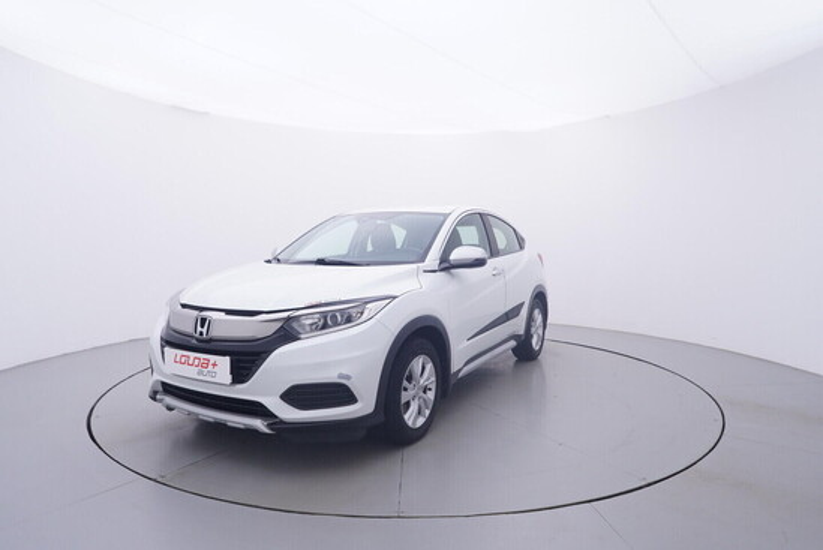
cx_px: 412
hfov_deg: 77.3
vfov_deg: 56.2
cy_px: 275
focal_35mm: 22
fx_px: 515
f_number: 5
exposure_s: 1/80
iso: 200
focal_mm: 15
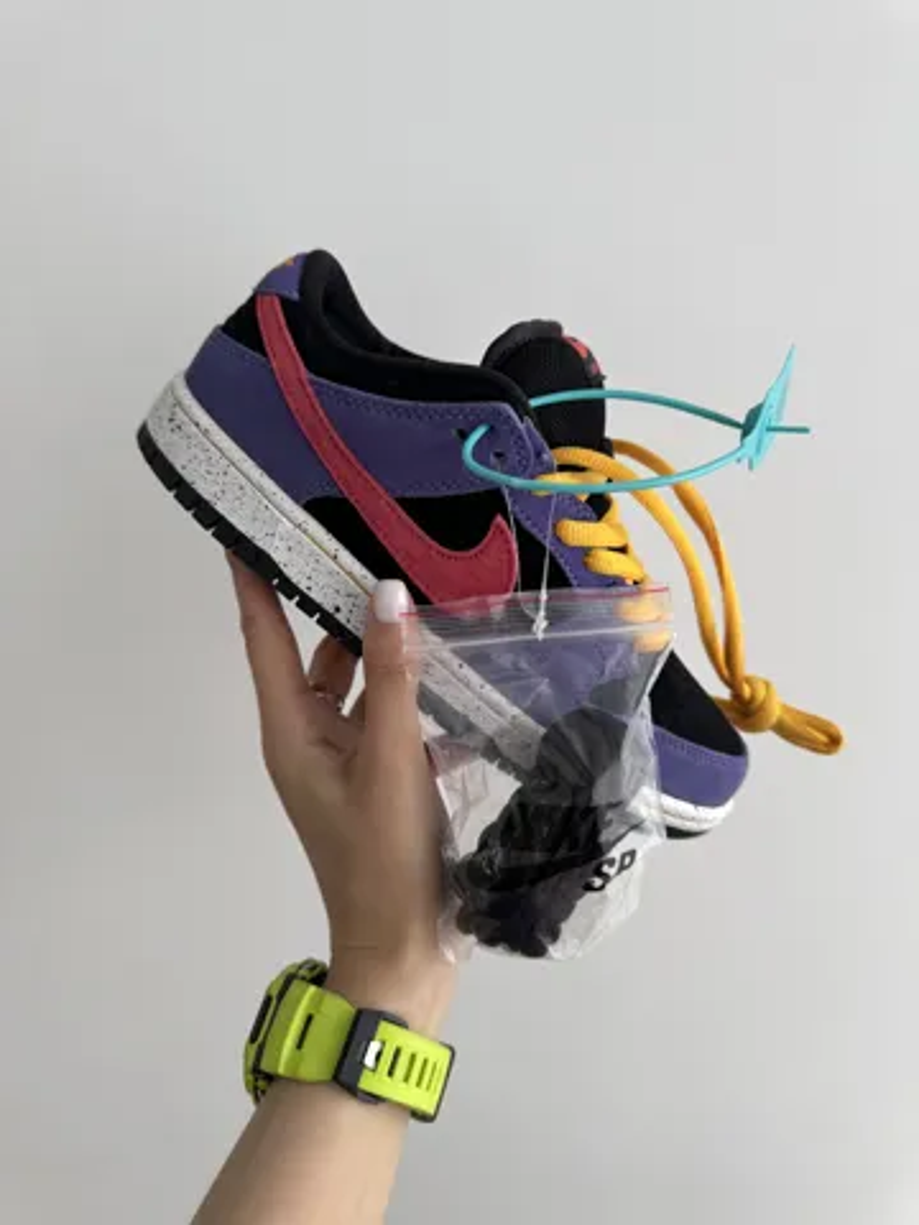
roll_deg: +1.1
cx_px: 460
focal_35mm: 24
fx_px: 850
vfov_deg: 71.6
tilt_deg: -19.7
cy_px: 612
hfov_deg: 56.8
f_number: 1.78
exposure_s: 1/93
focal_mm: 6.76
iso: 200
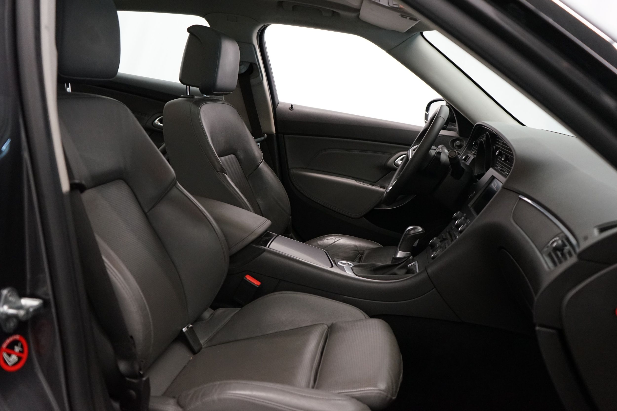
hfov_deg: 61.9
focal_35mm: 30
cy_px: 206
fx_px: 514
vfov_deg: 43.6
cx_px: 308
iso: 3200
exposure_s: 1/160
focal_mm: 30
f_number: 3.5
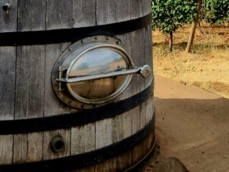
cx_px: 149
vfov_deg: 18.8
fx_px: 483
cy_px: -45
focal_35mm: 73
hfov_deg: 26.6
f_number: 1.8
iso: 20
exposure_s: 1/1000
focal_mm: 5.4
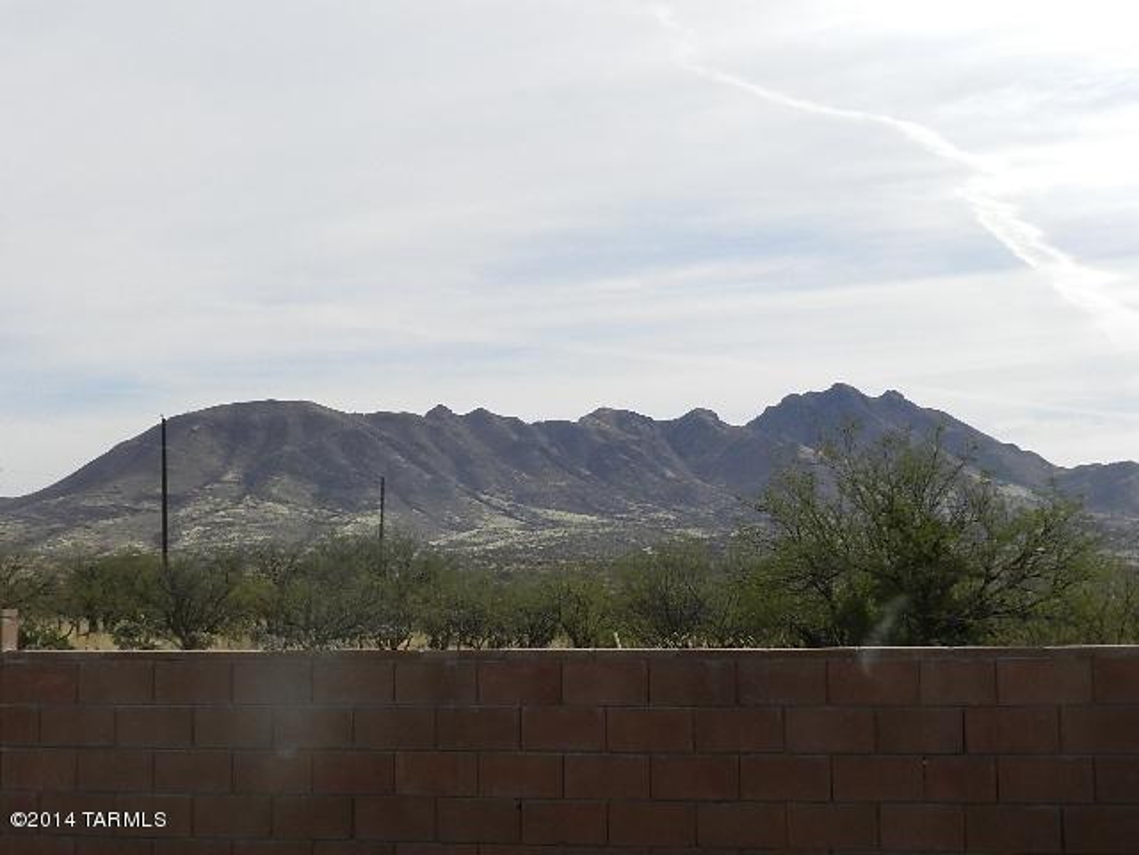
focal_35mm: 53
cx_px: 570
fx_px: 1744
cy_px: 428
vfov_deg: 27.5
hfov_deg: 36.2
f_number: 5.6
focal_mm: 9.4
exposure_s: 1/1000
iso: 160
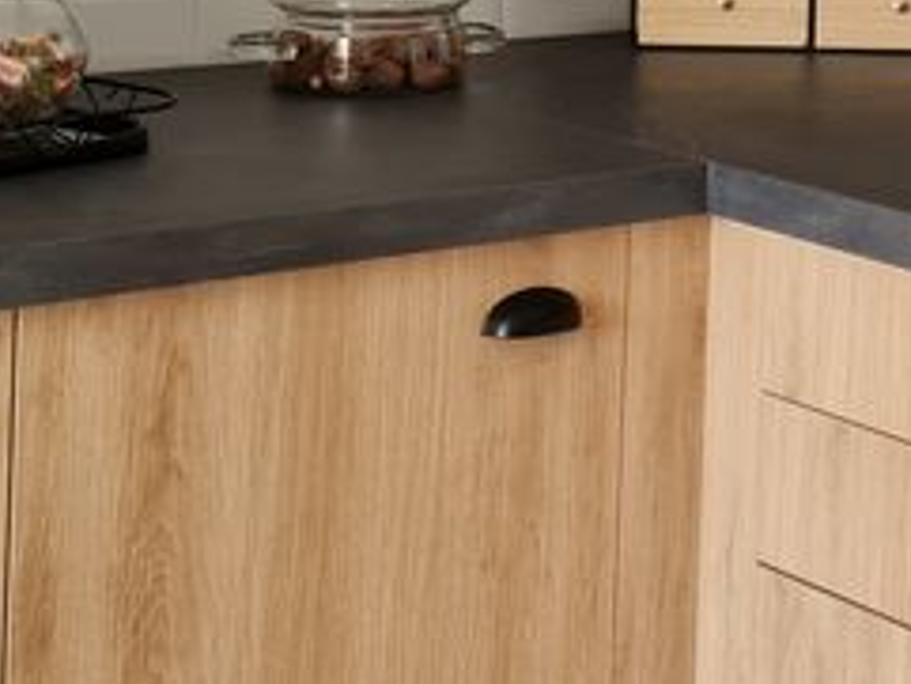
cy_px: -302
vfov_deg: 13.1
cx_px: 1251
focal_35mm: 108
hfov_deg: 16.9
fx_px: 2844
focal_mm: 5.4
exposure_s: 1/100
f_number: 1.8
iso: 250
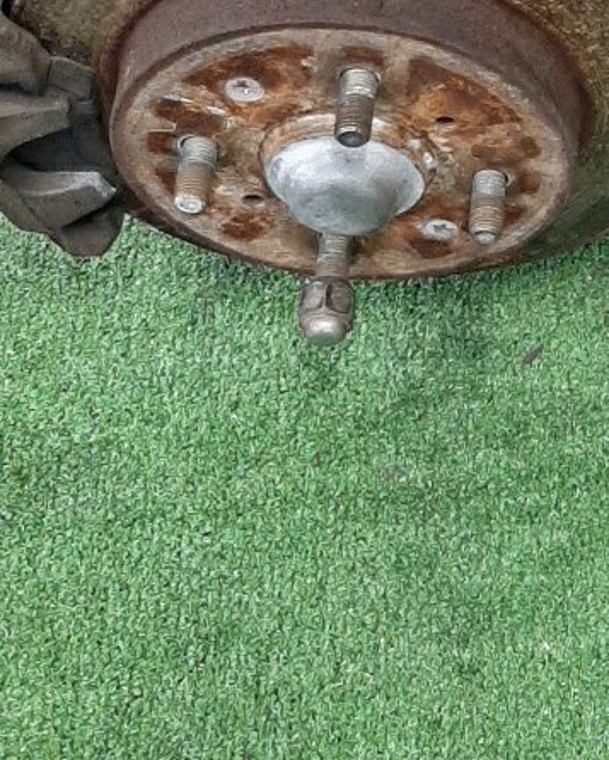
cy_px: 53
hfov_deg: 18.1
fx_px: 1847
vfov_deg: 22.6
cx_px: 667
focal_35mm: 82
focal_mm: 3.93
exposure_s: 1/50
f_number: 1.7
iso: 240
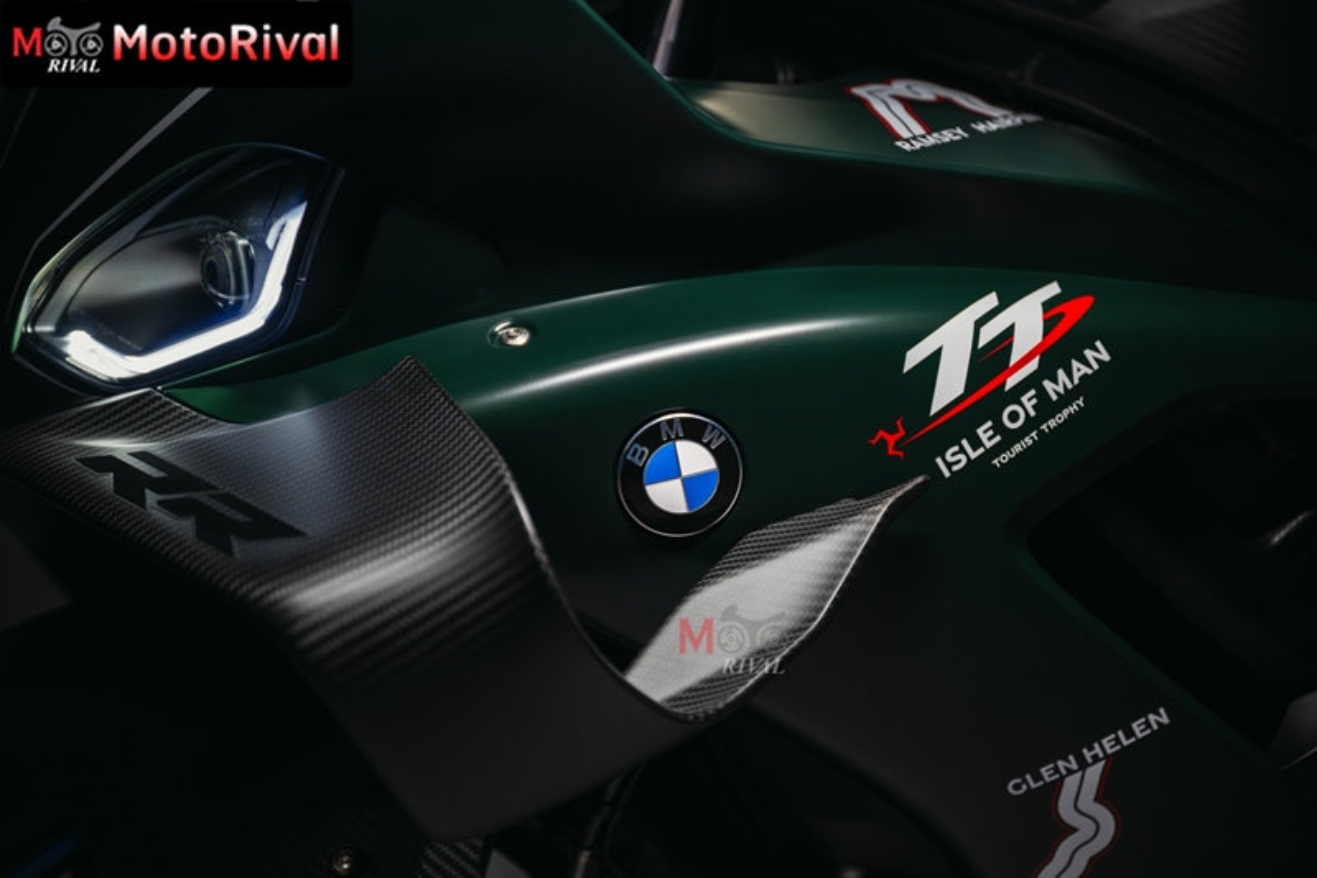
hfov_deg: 29.7
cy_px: 439
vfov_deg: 20.0
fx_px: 2487
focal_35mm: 68
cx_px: 658
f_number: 2.8
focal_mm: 68
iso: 2200
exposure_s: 1/80
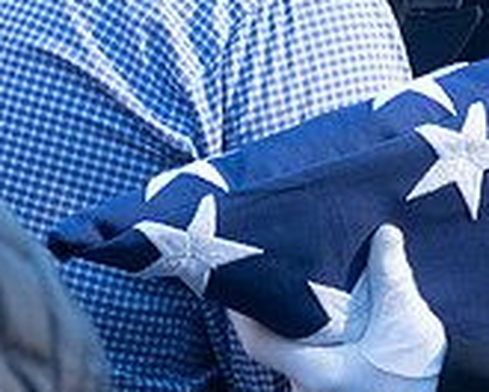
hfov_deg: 7.8
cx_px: 403
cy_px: 13
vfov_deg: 6.2
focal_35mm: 248
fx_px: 3589
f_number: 3.6
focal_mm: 50
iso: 800
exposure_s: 1/640
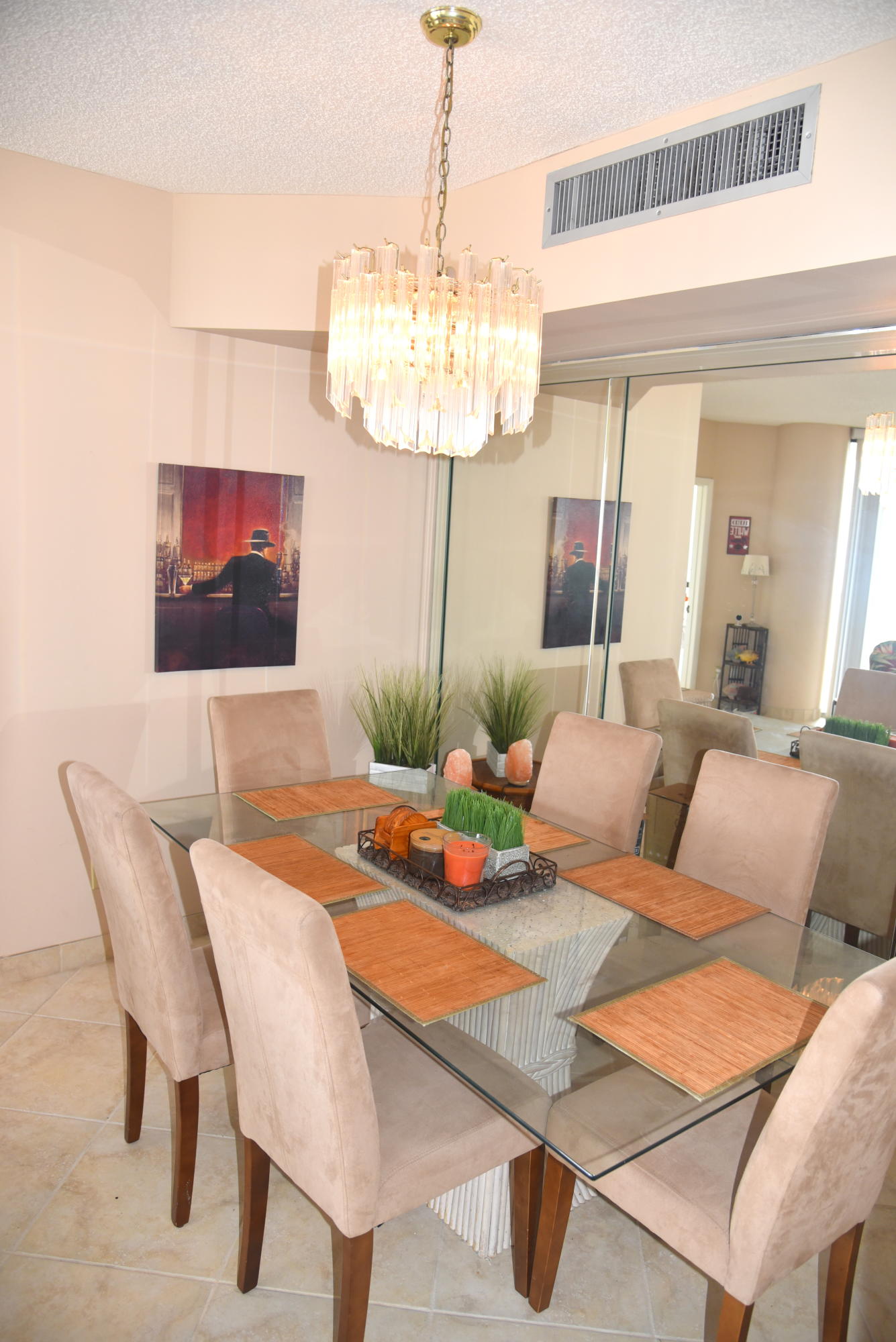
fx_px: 895
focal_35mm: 24
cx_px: 448
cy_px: 671
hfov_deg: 53.2
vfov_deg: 73.7
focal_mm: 24
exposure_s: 1/80
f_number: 4.5
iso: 800
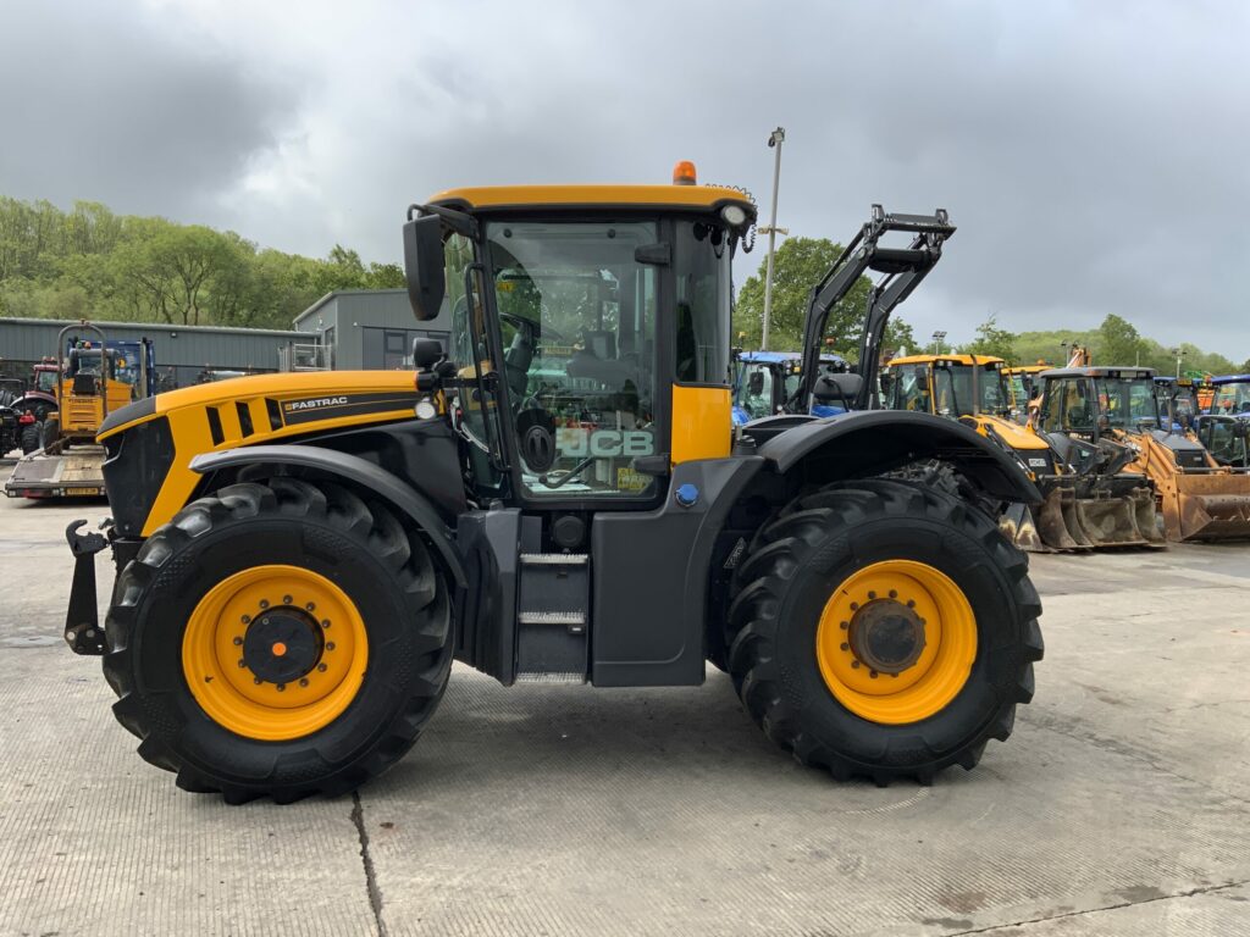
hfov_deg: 61.7
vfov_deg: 48.2
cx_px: 625
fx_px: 1047
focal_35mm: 29
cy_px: 468
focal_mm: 3
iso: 16
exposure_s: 1/1195
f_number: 1.8
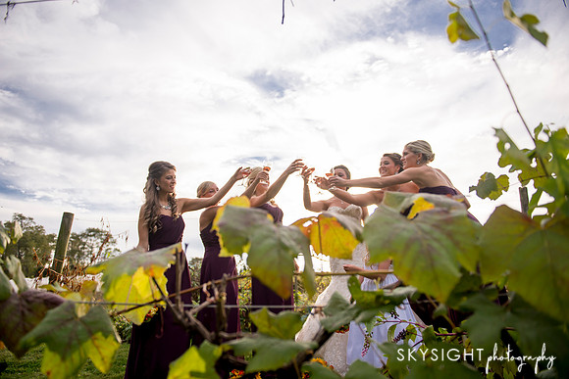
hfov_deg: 73.7
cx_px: 284
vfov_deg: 53.2
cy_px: 190
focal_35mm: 24
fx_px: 379
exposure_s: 1/1250
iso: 160
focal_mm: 24
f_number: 2.8
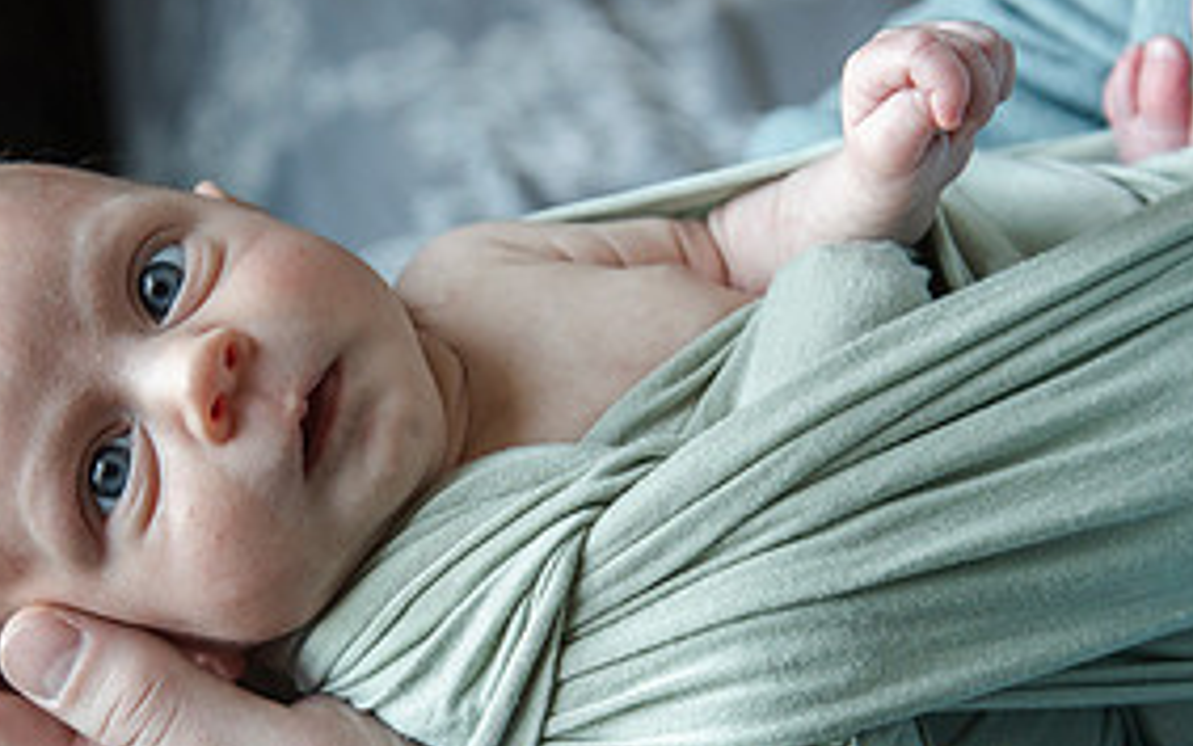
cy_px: 546
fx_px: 3057
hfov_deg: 22.1
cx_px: 481
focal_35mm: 94
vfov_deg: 13.9
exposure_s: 1/200
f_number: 3.5
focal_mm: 45
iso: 2000
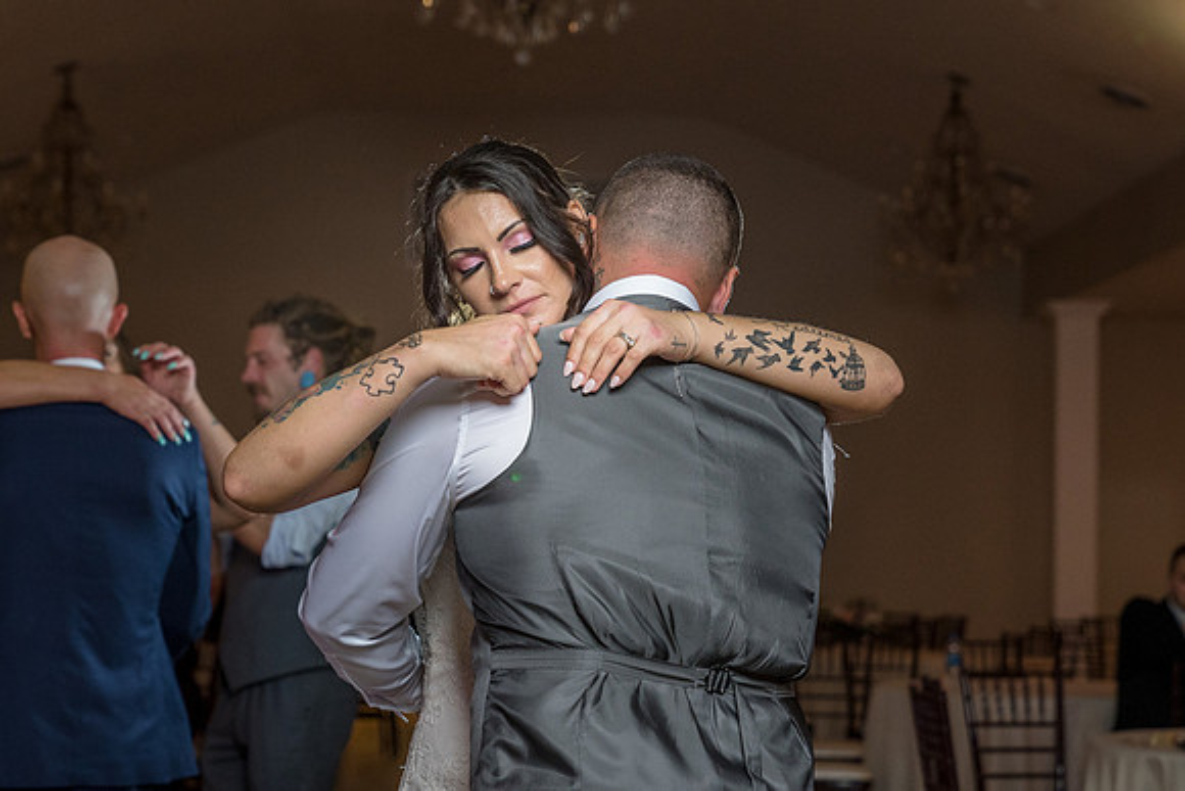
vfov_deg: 16.1
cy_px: 470
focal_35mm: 85
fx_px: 2789
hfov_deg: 24.0
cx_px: 547
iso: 2000
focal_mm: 59
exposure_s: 1/200
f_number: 4
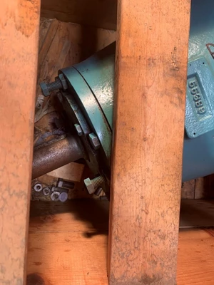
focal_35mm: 26
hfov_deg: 53.1
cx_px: 107
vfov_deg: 67.3
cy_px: 142
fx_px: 214
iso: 50
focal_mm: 4.25
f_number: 1.8
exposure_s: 1/120
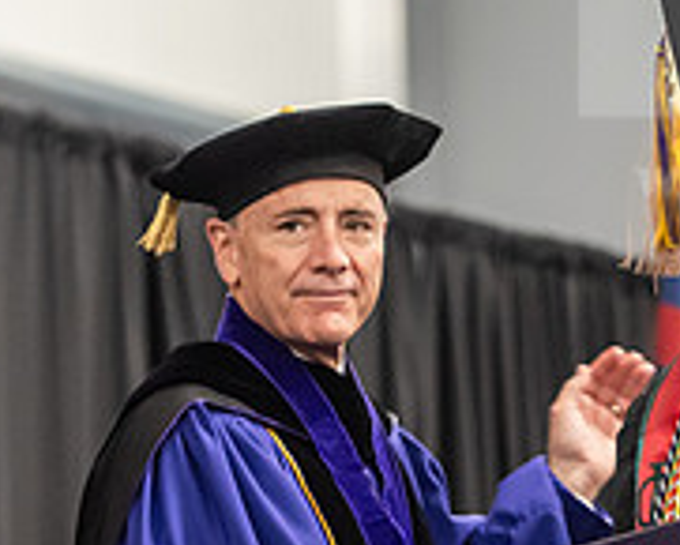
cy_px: 257
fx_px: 5920
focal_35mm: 294
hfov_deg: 6.6
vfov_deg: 5.3
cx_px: 466
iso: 2500
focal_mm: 98
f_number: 3.2
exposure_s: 1/200
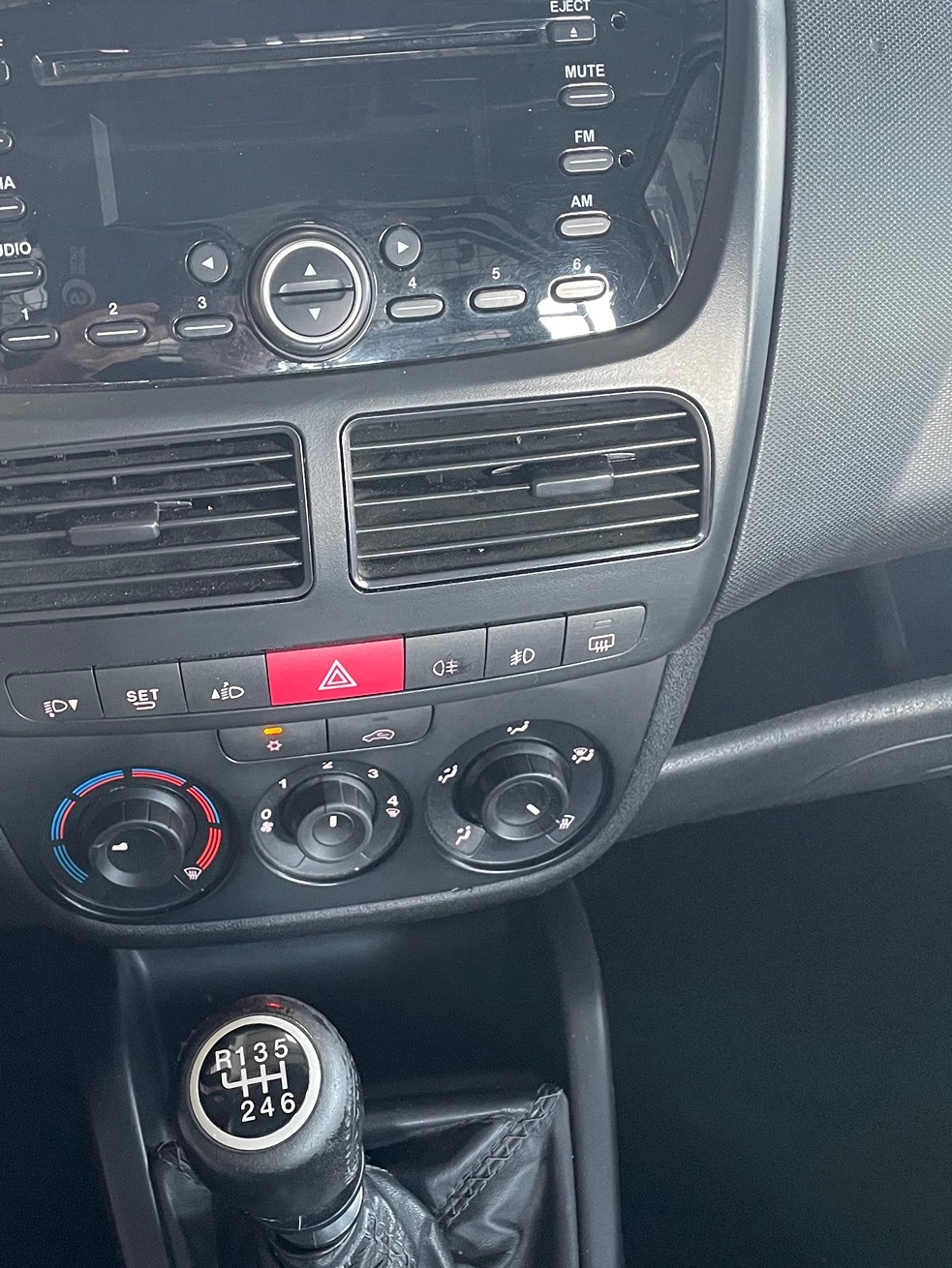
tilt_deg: -47.7
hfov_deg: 35.8
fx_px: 1466
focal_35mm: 40
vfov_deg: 46.8
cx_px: 358
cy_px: 649
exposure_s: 1/40
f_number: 1.6
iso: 640
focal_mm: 4.2
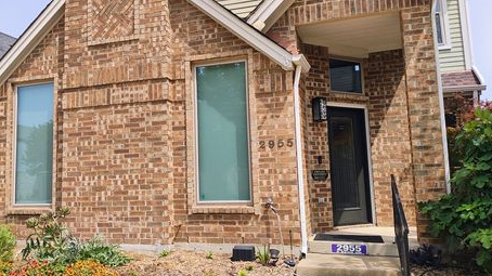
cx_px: 224
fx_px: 391
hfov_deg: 64.2
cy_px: 127
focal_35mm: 30
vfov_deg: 38.9
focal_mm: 4.15
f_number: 1.5
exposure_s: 1/1827
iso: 101
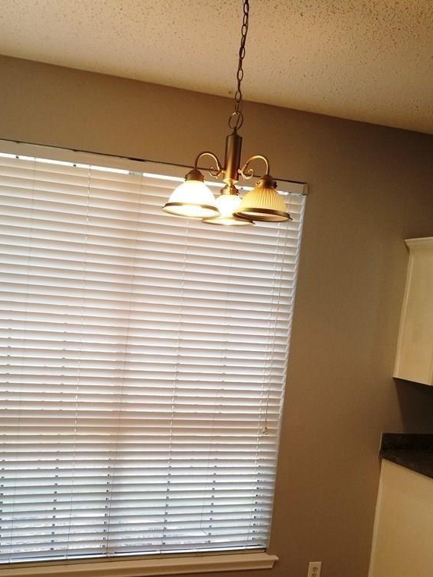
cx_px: 160
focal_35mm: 35
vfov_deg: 51.7
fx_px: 584
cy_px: 383
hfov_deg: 40.4
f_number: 1.7
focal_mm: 4.3
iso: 100
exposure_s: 1/60
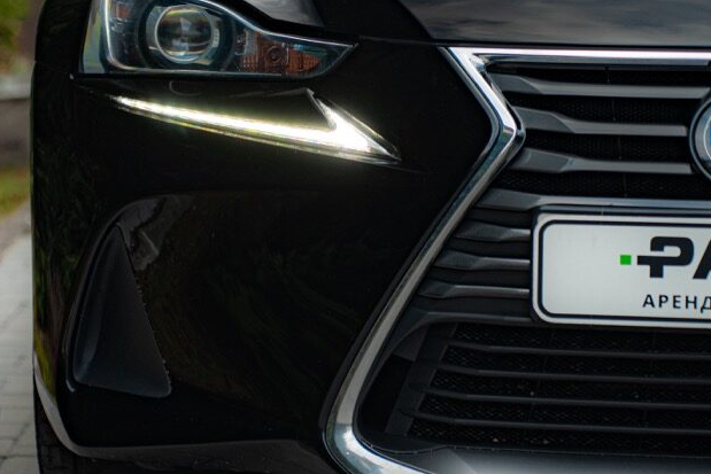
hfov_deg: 13.2
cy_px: 130
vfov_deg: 8.8
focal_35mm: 155
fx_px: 3062
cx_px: 263
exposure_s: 1/320
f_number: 2.8
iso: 160
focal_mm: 75
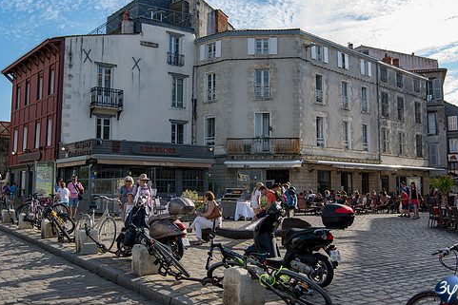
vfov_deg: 32.6
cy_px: 134
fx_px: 522
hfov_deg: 47.4
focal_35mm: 41
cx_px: 241
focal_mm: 34
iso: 64
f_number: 7.1
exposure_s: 1/200
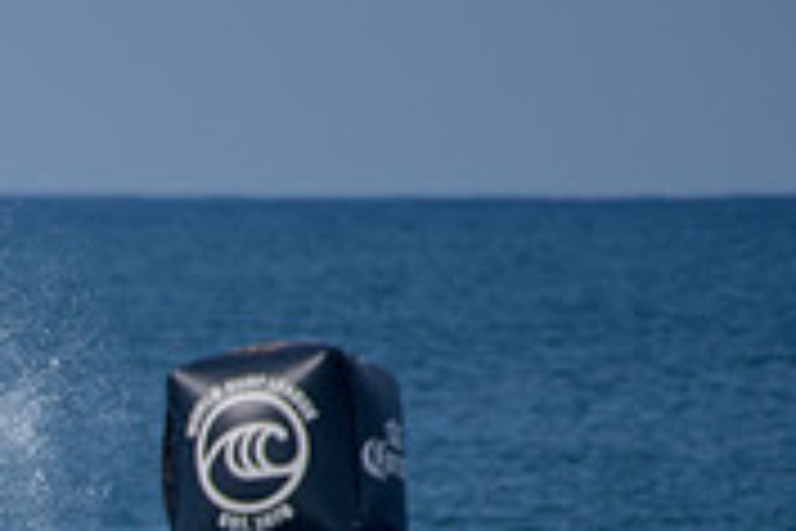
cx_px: -400
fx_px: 36259
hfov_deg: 1.3
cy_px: 821
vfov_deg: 0.8
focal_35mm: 1640
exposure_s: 1/2500
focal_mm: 500
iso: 250
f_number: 6.3
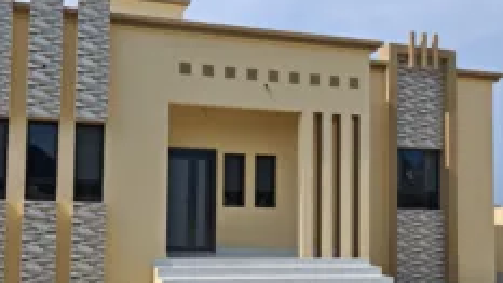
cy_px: 186
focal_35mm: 43
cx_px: 203
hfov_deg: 47.1
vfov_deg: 27.6
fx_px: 573
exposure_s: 1/2388
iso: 50
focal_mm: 8.72
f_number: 1.63
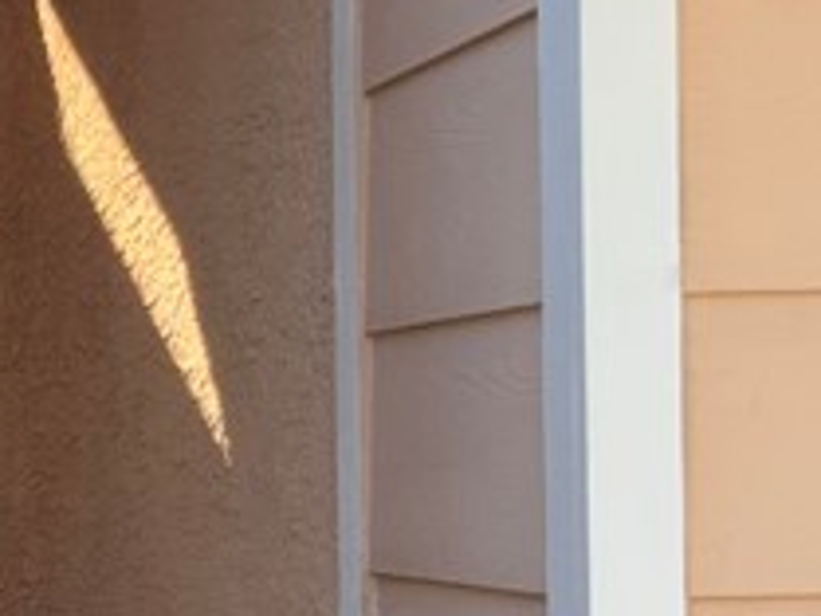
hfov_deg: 13.2
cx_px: -357
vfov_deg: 10.4
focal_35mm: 142
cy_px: 557
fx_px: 3370
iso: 16
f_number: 1.8
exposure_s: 1/180
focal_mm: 3
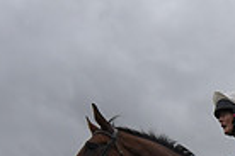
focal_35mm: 139
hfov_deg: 14.0
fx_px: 907
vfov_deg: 9.4
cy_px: 287
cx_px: 332
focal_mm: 22
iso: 800
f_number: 5.6
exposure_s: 1/4000
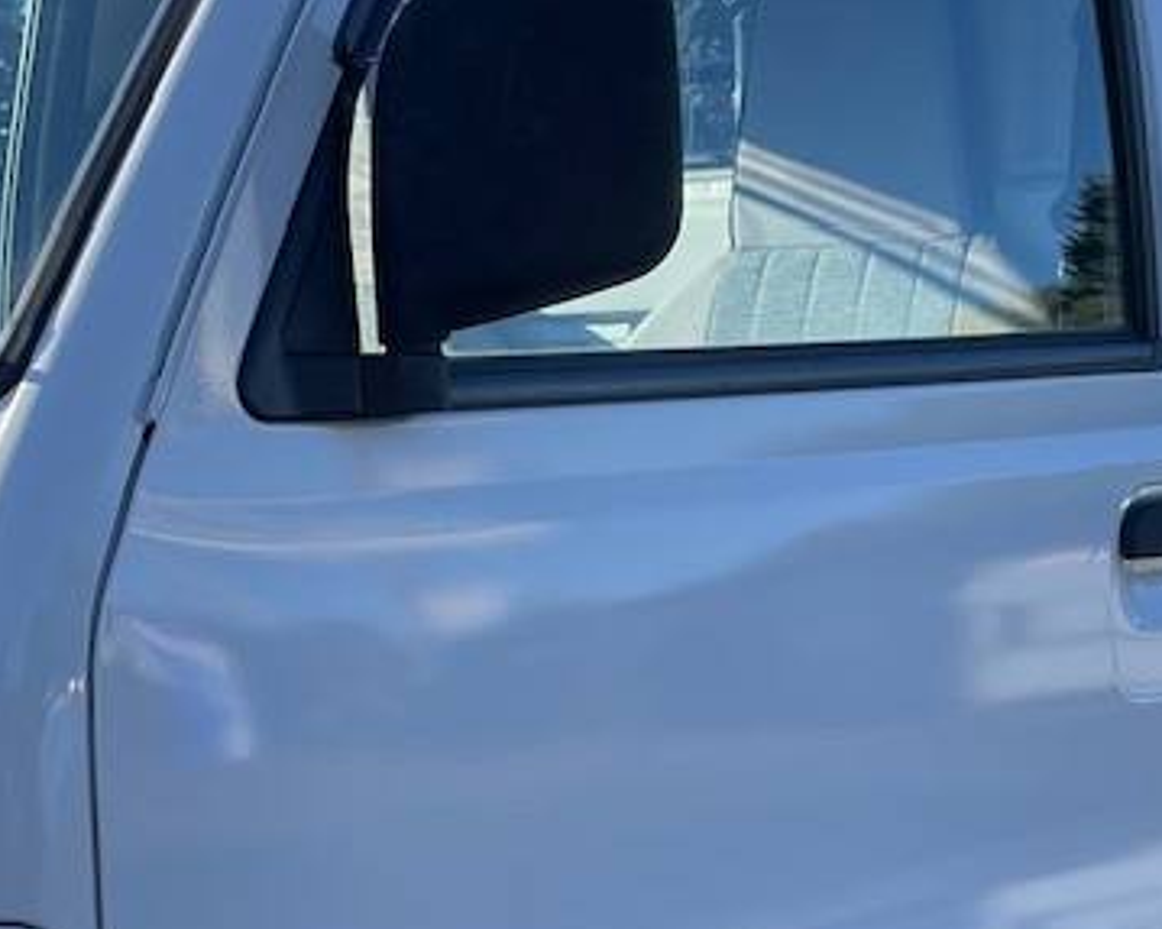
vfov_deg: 17.3
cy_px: 874
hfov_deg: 22.0
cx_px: 612
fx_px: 2991
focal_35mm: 87
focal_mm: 5.1
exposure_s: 1/1294
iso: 32
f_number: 1.6
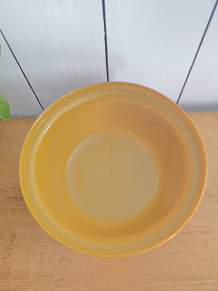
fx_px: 193
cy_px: 146
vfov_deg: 73.9
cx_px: 109
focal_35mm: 23
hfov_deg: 58.9
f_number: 1.7
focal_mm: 6.3
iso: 1250
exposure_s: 1/100
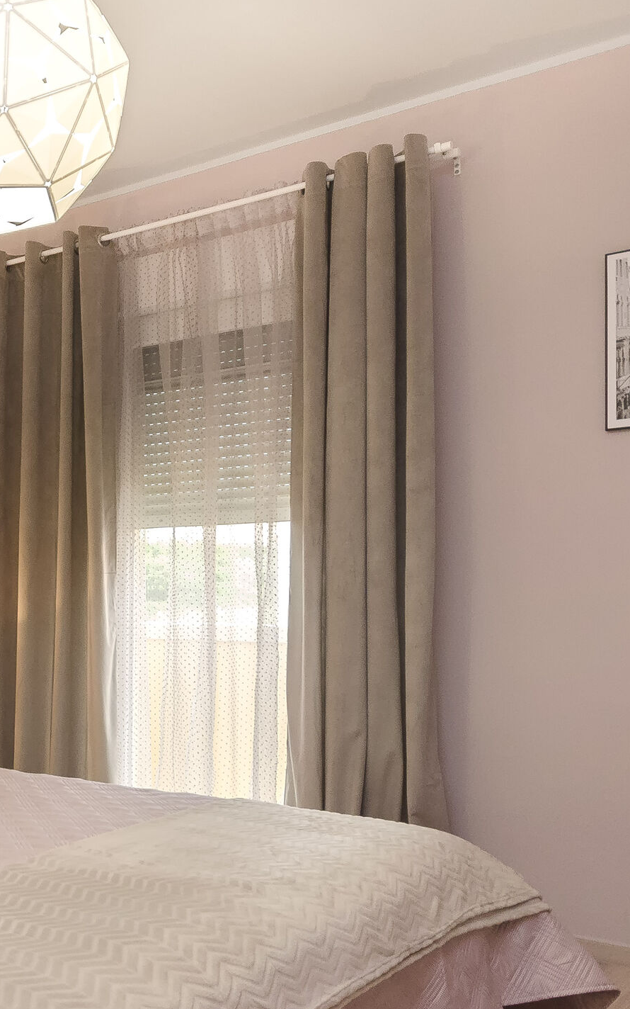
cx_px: -64
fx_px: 989
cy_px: 627
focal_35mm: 36
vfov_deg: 53.4
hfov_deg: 31.3
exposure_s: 1/60
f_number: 4.5
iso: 800
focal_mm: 12
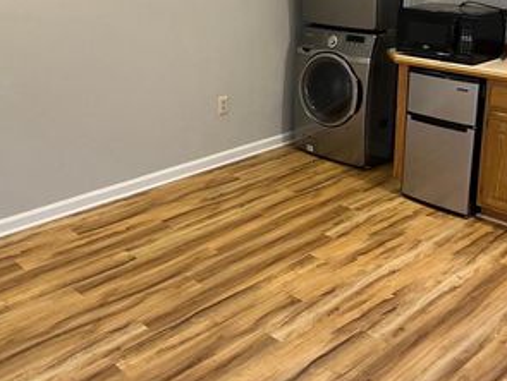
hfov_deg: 42.8
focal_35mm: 44
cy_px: 114
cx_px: 278
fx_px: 645
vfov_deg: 32.5
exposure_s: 1/60
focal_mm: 5.7
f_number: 1.5
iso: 160
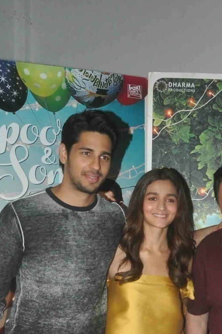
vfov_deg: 29.3
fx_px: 584
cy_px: 354
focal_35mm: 63
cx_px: 206
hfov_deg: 21.0
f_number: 8
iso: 1250
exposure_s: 1/160
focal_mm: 18
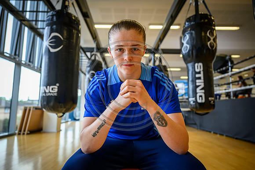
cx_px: 128
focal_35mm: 24
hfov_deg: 73.7
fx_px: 170
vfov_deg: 53.2
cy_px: 85
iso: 640
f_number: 2.8
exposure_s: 1/400
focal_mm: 24
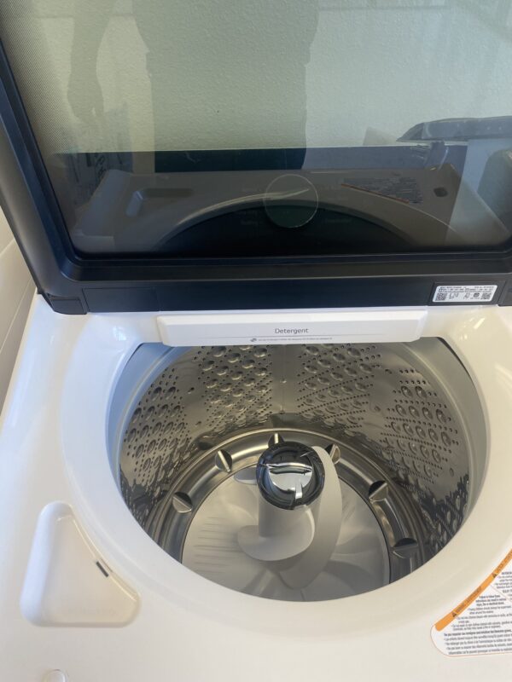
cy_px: 341
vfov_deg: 67.3
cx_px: 256
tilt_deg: -50.3
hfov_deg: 53.1
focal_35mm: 26
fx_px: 513
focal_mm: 4.25
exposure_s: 1/63
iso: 80
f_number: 1.8
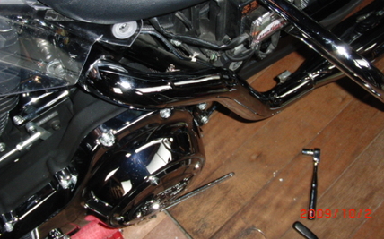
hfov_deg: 45.3
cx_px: 184
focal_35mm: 44
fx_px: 460
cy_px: 85
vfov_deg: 29.0
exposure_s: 1/25
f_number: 3.6
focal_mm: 6.42
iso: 200
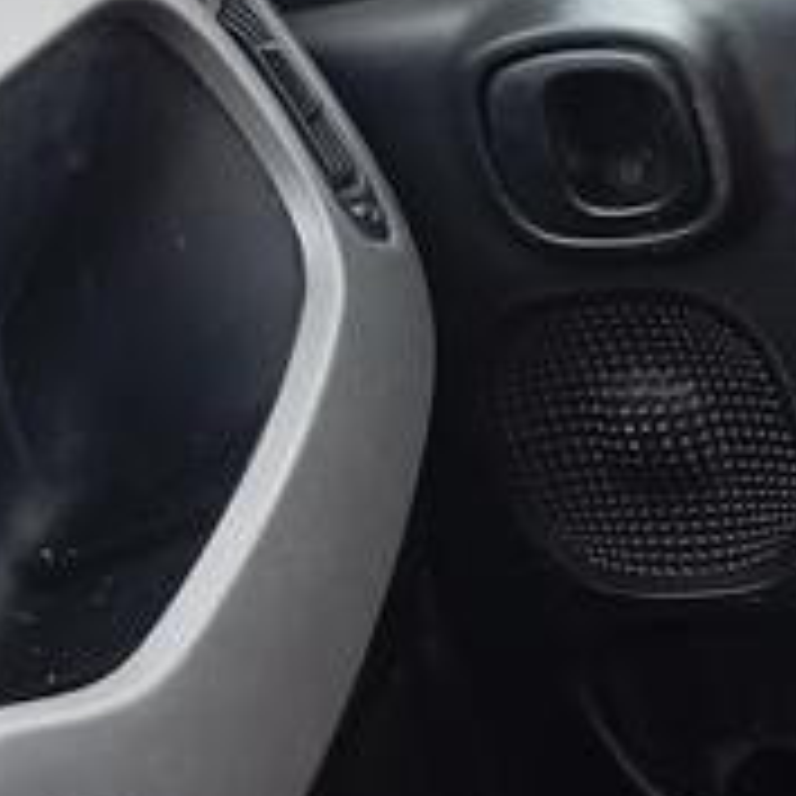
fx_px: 3148
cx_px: 1363
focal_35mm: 121
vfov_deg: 13.9
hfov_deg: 13.2
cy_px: 1012
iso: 113
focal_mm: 4.27
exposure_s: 1/50
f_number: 1.8
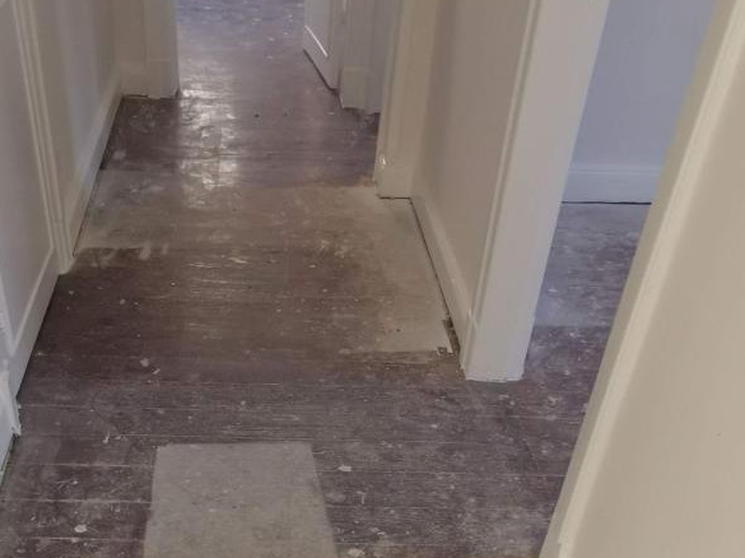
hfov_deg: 66.4
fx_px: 559
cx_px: 283
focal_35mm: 26
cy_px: 326
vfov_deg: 52.8
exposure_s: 1/50
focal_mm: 2.4
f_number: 2.2
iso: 500
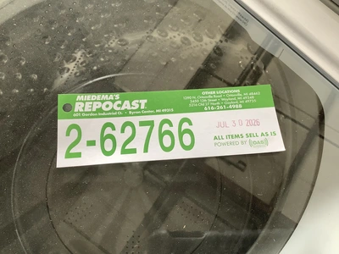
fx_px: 304
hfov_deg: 58.4
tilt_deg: -69.1
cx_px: 170
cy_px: 127
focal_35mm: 31
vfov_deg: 45.4
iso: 80
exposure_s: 1/60
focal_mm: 3.3
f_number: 2.4
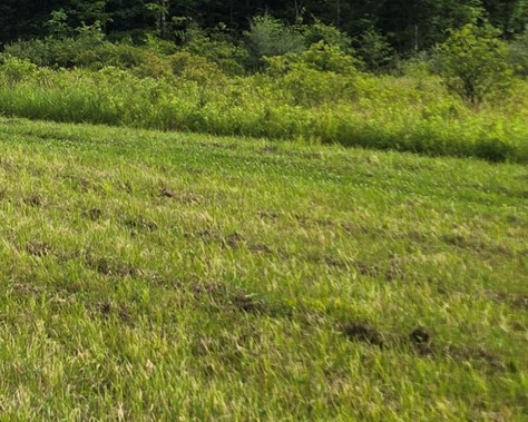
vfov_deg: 15.6
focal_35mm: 97
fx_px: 1515
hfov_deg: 17.4
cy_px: 23
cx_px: -303
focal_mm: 5.4
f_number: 1.8
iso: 25
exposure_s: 1/1879
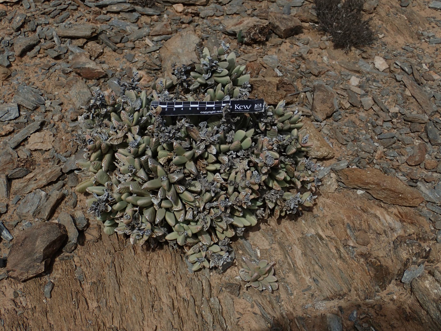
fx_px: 548
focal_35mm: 43
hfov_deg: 43.9
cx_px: 220
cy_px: 166
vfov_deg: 33.6
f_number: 11
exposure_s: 1/250
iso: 100
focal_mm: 7.86
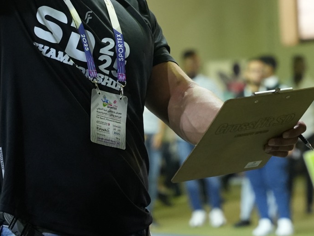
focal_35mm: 189
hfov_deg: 10.5
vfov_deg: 7.8
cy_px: -52
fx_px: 1714
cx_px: 190
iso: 3200
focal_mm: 70
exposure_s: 1/200
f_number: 2.8
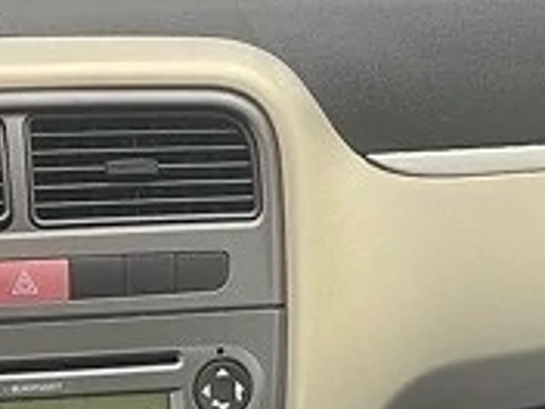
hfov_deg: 13.6
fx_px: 2236
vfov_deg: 10.1
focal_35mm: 142
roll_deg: -2.2
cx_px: -40
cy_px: 629
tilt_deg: -39.7
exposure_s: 1/50
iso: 125
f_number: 1.6
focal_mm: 5.1
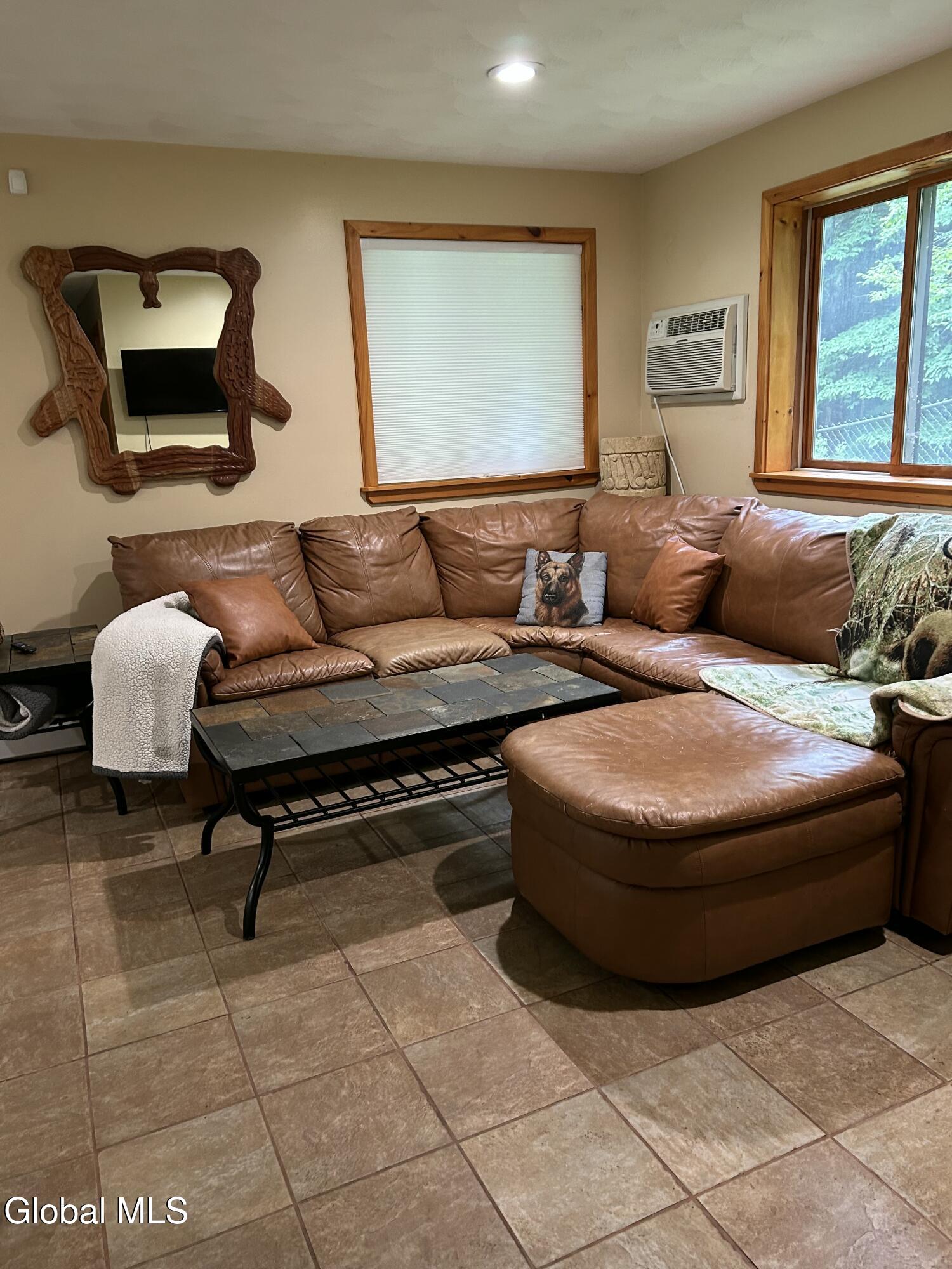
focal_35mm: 26
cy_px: 634
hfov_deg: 53.1
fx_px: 953
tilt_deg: -13.9
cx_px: 476
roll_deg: +2.3
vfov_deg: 67.3
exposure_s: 1/42
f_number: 1.5
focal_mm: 5.7
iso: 200
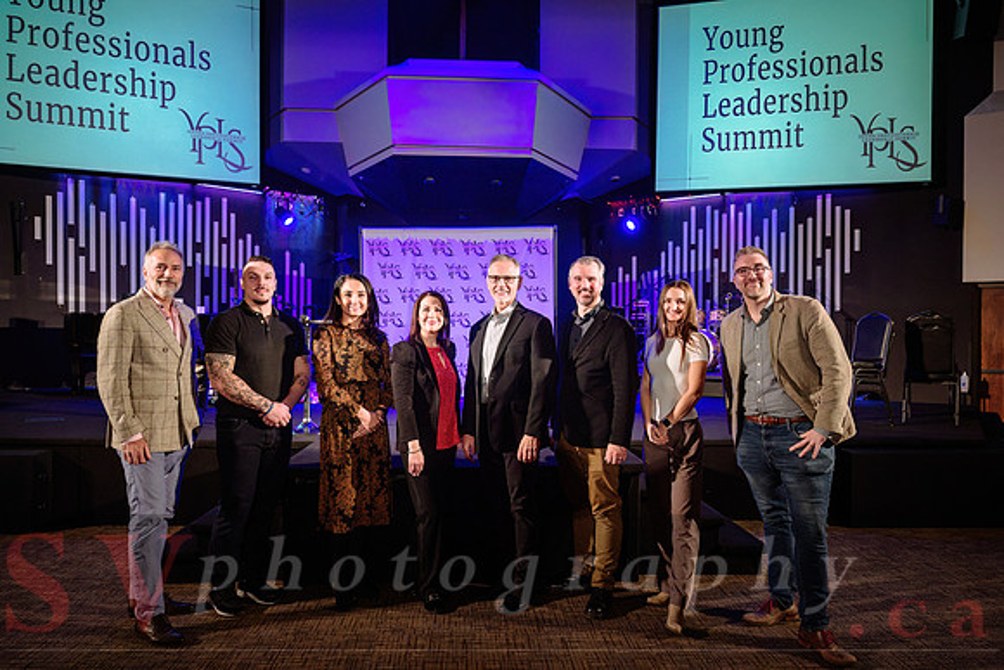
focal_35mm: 25
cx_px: 517
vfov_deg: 51.5
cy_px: 342
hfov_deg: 71.7
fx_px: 695
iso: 1600
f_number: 5
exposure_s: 1/80
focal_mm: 24
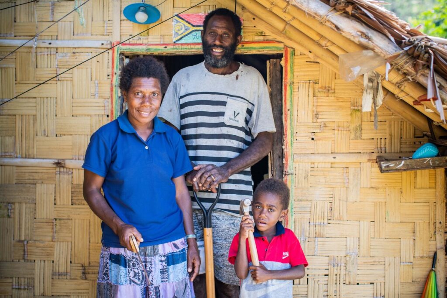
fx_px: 621
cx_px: 224
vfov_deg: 27.0
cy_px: 149
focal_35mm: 50
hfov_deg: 39.6
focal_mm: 50
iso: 400
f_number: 2.8
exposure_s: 1/320
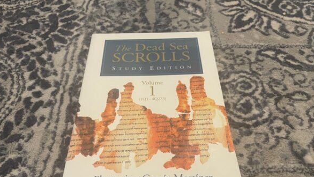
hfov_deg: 66.0
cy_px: 120
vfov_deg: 39.7
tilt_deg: -56.4
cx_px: 155
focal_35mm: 29
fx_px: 242
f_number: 1.6
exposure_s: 1/60
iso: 320
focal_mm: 4.2
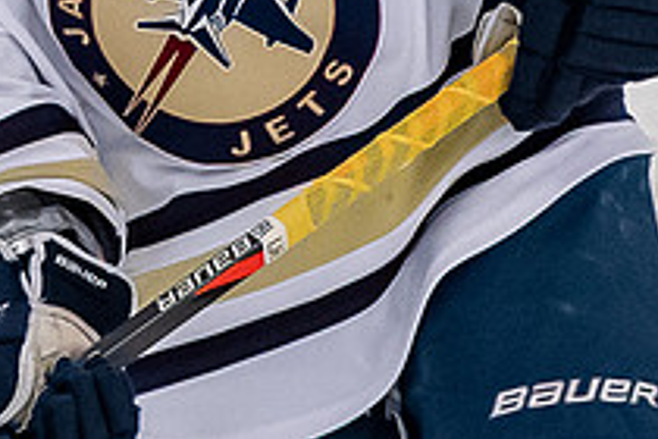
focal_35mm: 1521
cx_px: -144
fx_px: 27798
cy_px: -323
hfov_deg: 1.4
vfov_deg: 0.9
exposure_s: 1/800
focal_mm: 170
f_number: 3.5
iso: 2500
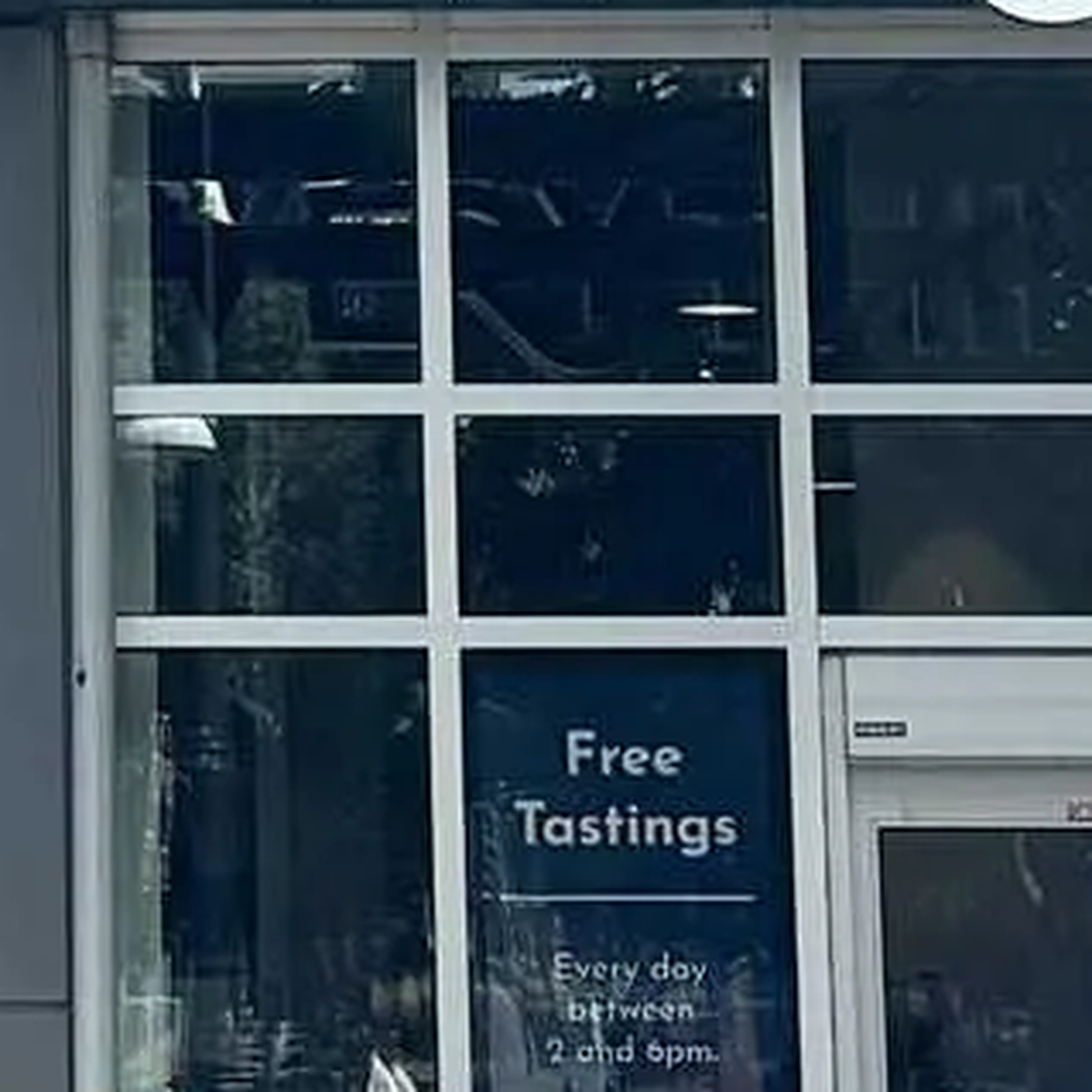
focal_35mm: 204
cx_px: -349
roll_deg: +0.2
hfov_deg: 8.5
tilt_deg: +9.0
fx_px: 7281
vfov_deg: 8.5
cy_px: -188
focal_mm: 6.76
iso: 80
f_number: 1.78
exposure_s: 1/2331
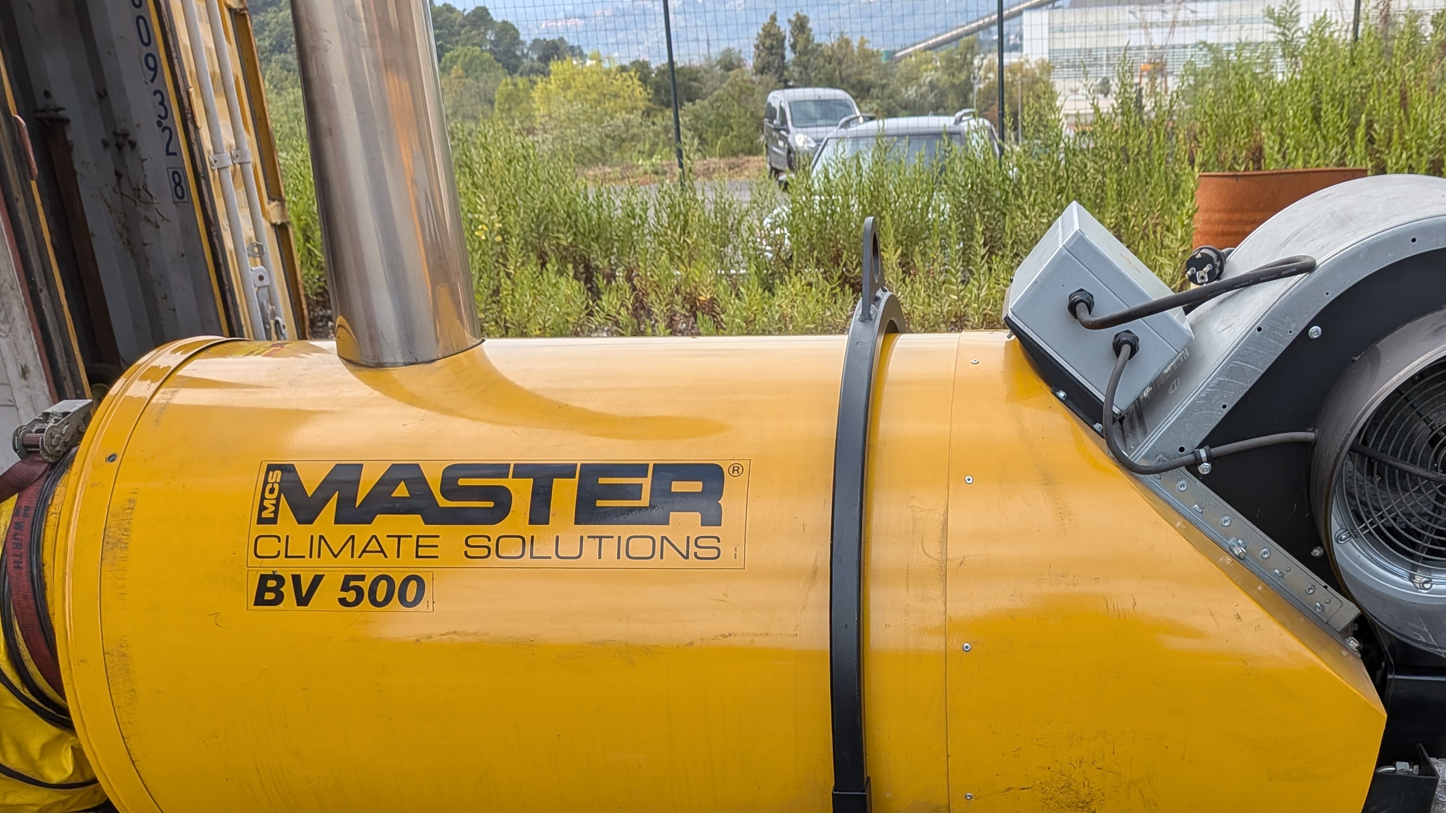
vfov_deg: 31.4
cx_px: 934
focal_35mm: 36
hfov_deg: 54.4
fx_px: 1380
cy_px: 725
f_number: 1.7
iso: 28
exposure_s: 1/716
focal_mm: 4.53
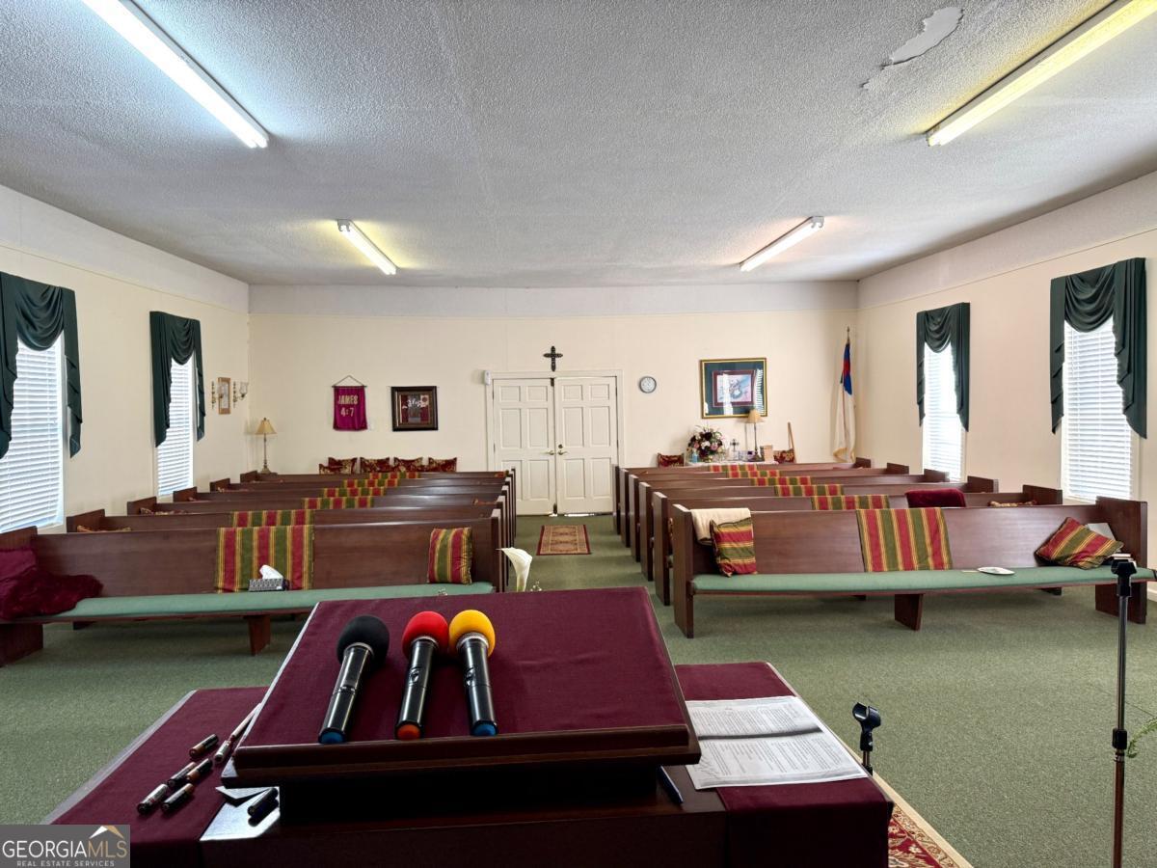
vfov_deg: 56.8
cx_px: 578
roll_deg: +1.5
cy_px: 434
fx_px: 802
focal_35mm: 24
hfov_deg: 71.6
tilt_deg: -1.4
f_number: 1.78
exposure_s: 1/60
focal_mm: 6.76
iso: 160
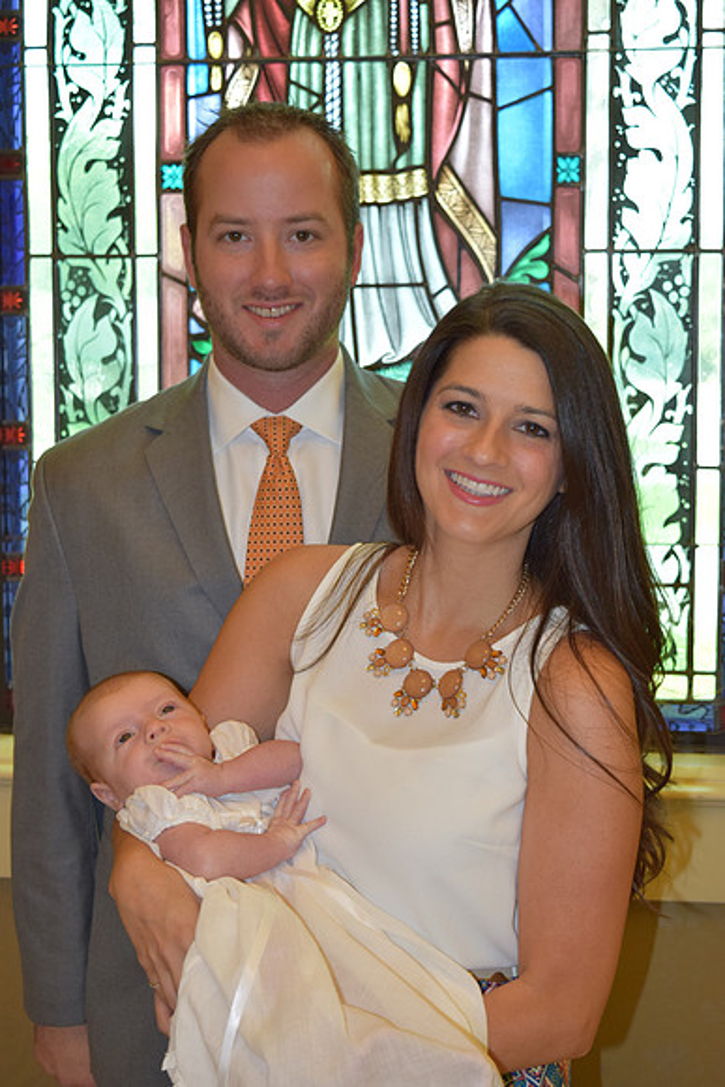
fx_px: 1721
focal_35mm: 57
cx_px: 362
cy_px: 544
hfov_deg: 23.8
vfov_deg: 35.0
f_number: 5
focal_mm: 38
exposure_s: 1/100
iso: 800
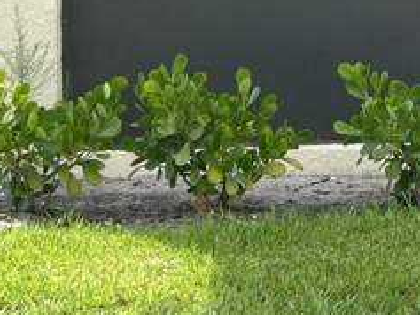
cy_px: -143
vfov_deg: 12.1
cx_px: 530
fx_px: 1420
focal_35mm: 117
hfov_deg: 16.0
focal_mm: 5.7
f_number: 1.5
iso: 50
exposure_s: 1/1361
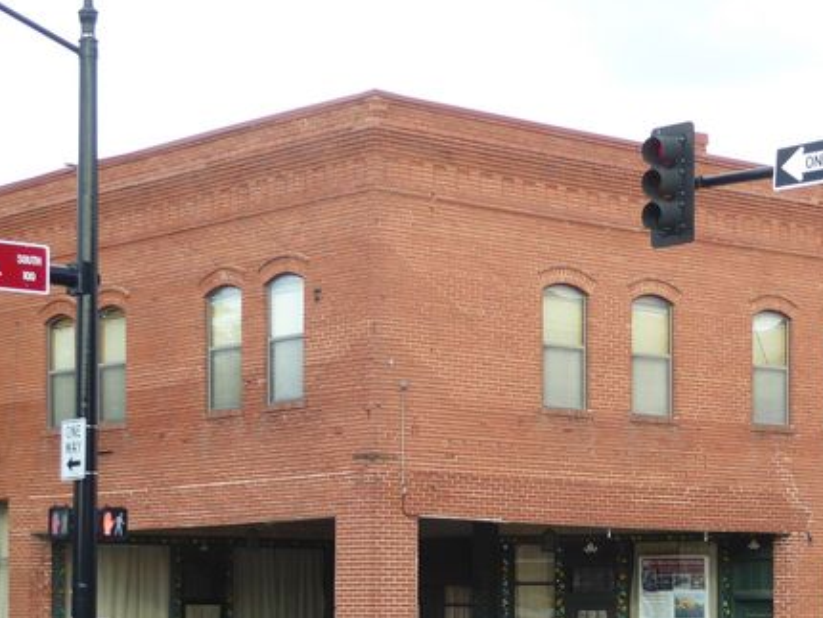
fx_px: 2522
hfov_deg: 18.5
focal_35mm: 106
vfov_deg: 13.9
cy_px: 524
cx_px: 475
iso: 80
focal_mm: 9.6
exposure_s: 1/100
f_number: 4.1
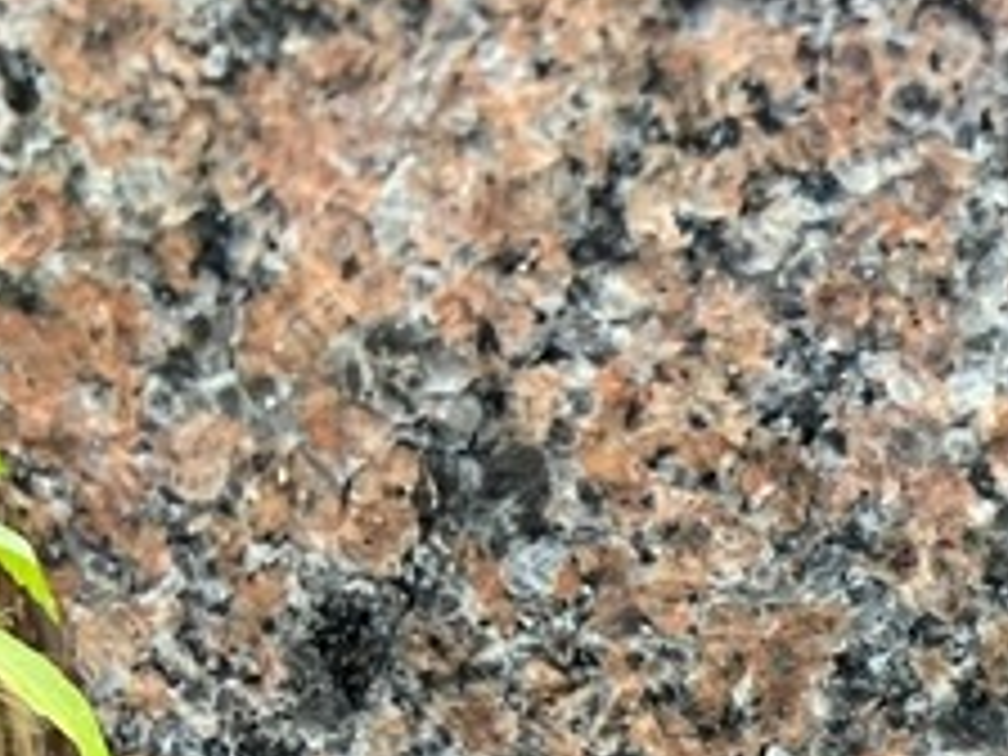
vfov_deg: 14.3
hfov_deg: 17.6
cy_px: 1292
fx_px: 2708
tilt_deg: -36.6
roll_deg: +0.3
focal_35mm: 93
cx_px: 1737
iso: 100
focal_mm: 5.7
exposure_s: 1/121
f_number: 1.5
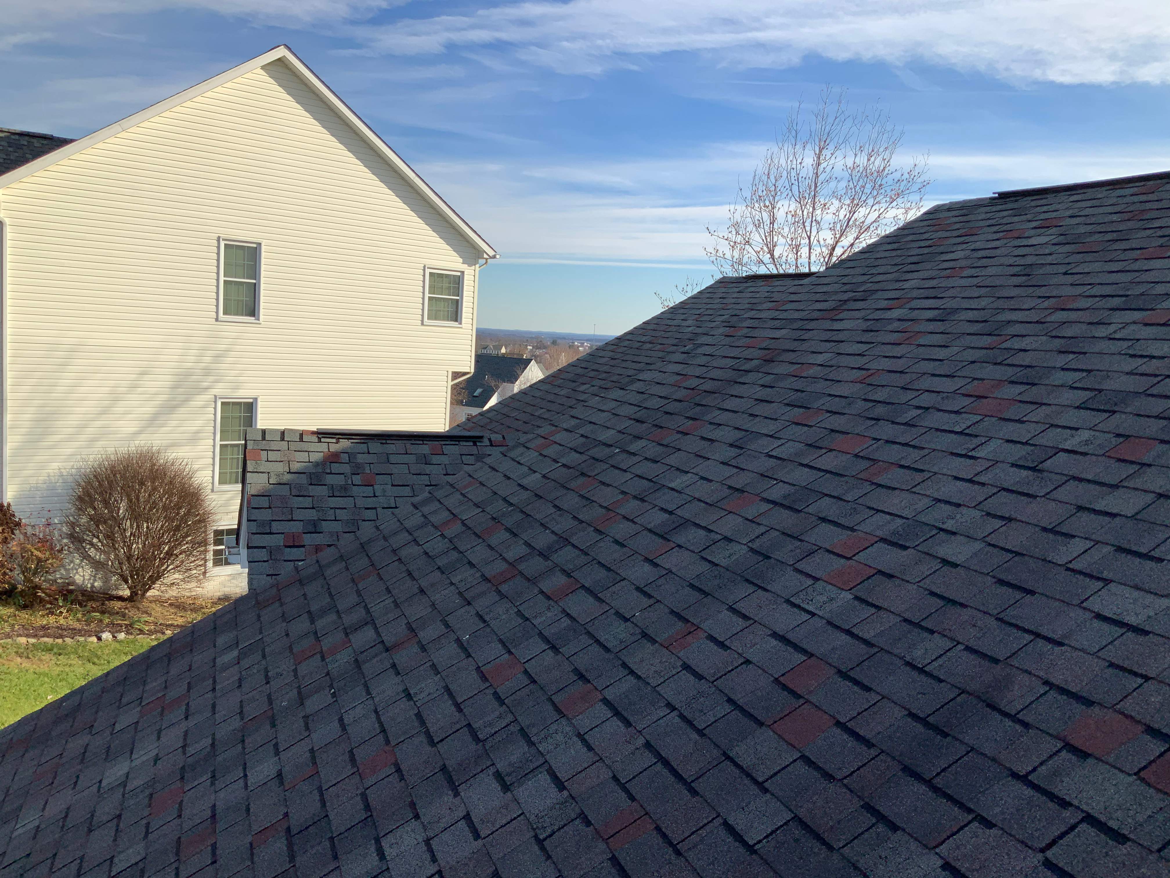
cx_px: 585
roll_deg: -2.6
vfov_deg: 48.2
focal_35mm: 29
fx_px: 980
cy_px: 439
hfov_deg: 61.7
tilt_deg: -4.0
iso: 16
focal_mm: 3
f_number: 1.8
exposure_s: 1/1730
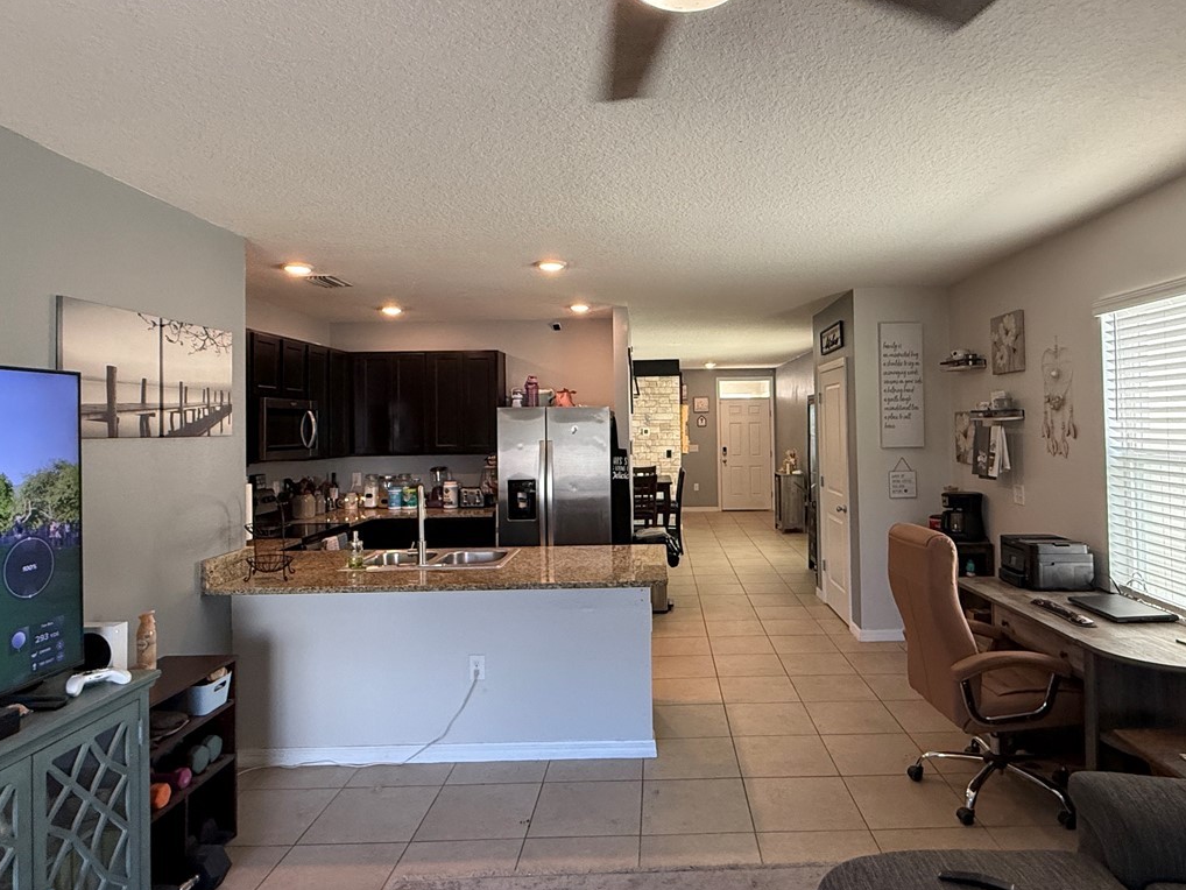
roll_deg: +0.9
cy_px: 409
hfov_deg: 76.0
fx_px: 754
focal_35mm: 22
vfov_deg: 61.0
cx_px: 671
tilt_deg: +1.8
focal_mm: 2.22
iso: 320
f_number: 2.2
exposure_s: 1/120
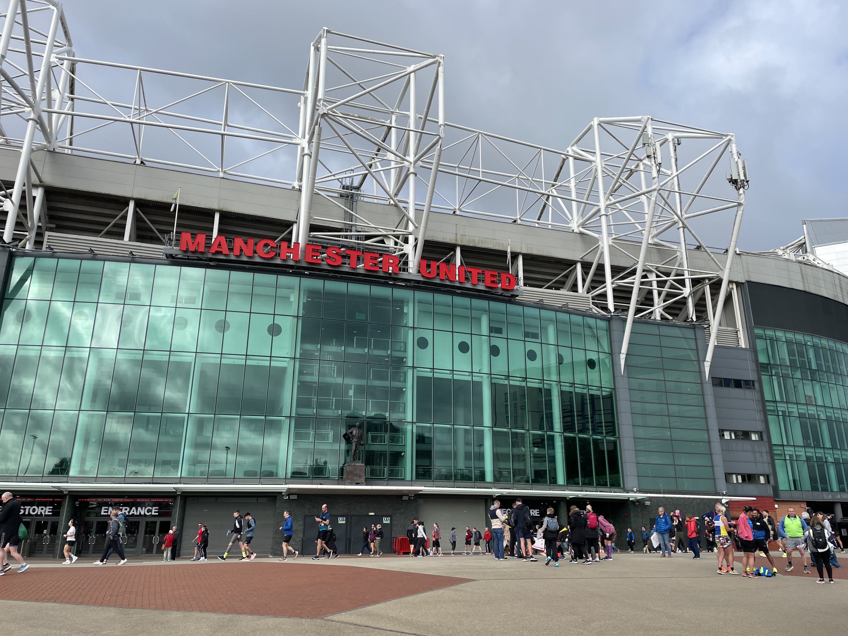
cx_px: 424
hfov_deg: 67.3
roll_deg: +0.3
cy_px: 318
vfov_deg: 53.1
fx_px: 637
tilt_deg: +17.7
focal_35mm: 26
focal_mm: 4.2
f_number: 1.6
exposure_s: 1/2506
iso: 32
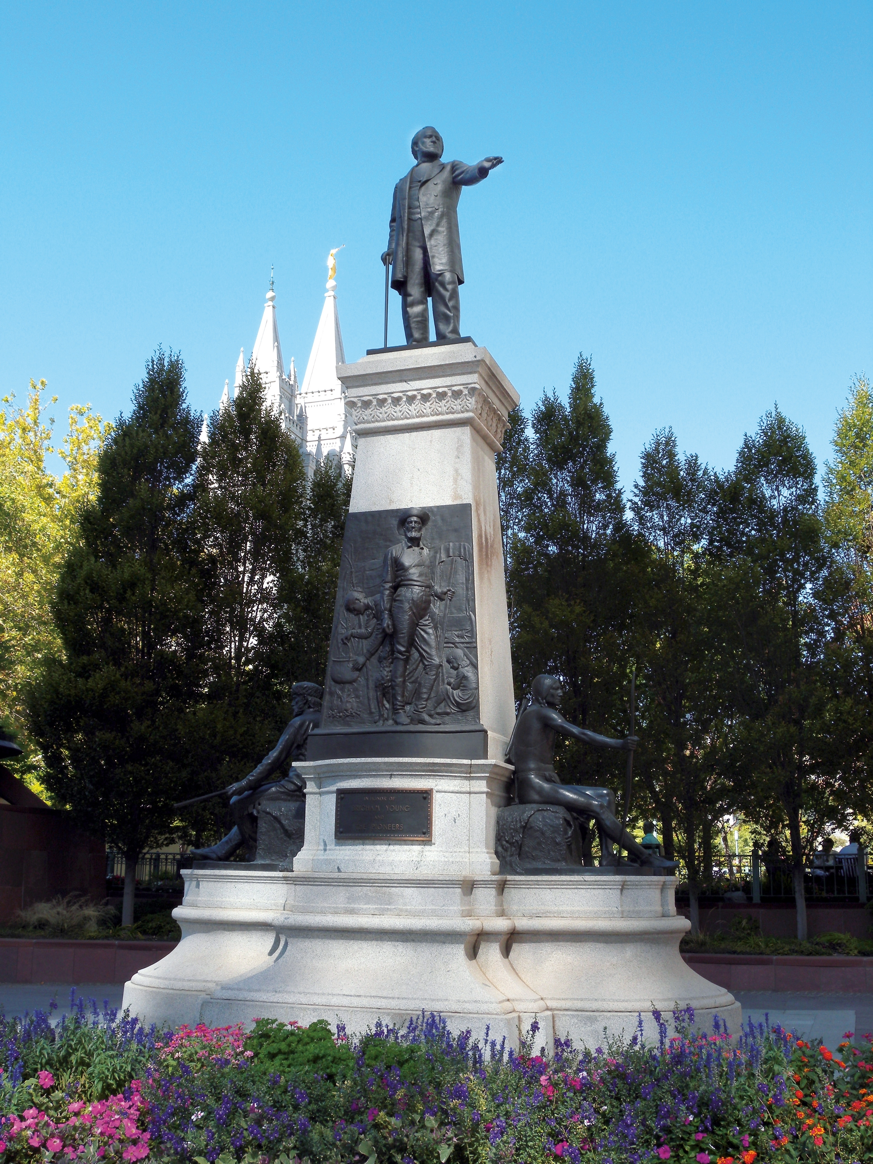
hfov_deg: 41.8
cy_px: 582
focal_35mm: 34
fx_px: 1143
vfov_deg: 54.0
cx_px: 436
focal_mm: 7.3
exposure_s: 1/174
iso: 64
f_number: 5
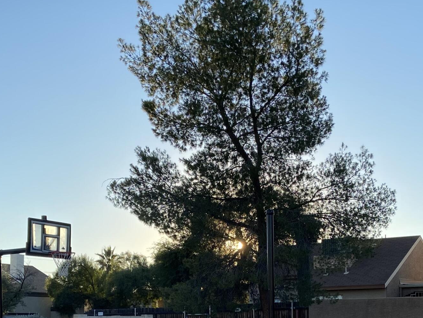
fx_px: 721
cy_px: 306
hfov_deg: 32.6
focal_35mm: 59
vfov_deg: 23.9
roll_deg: +1.0
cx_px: 246
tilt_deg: +1.7
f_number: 1.8
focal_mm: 4.25
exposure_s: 1/1330
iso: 32
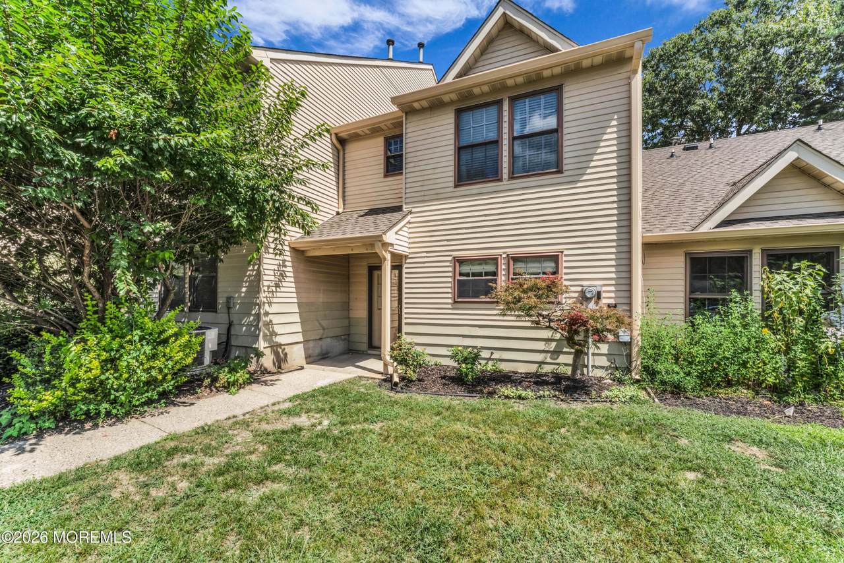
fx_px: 345
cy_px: 282
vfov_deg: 78.5
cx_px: 422
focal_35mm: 15
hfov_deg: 101.5
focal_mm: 14.7
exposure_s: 1/25
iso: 100
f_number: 22
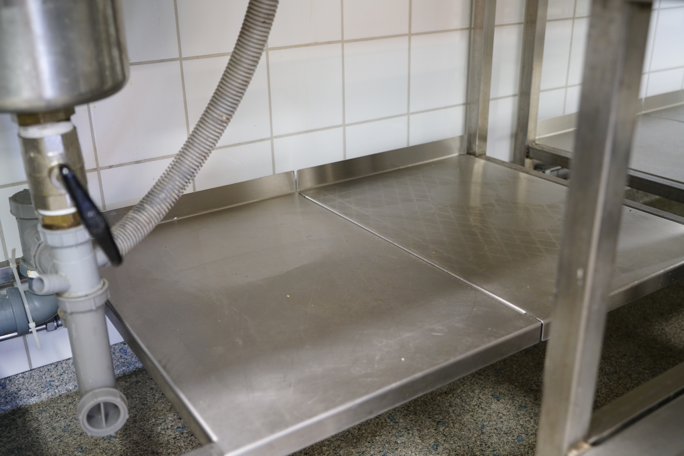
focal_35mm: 36
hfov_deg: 53.1
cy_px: 228
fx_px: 684
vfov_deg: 36.9
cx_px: 342
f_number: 4
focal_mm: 36
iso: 1600
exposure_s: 1/30
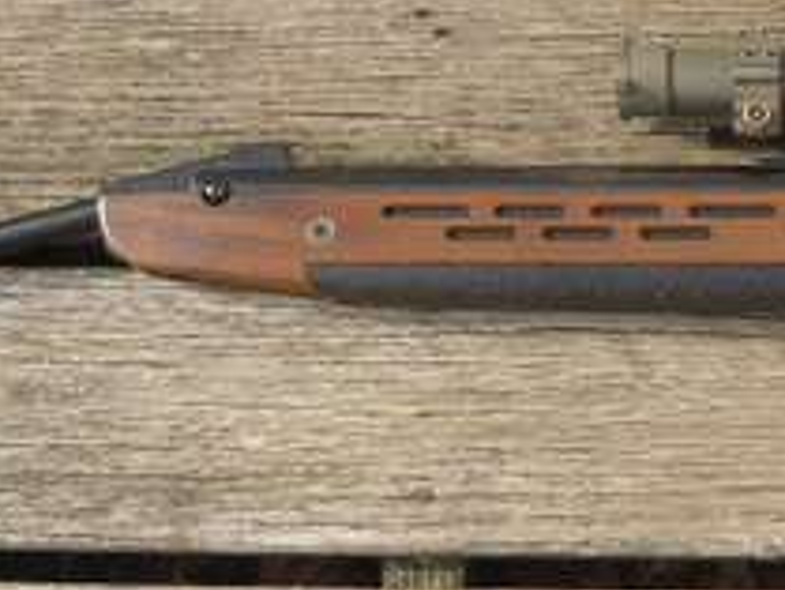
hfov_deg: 18.7
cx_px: 620
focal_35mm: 104
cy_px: 297
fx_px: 2360
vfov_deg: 14.2
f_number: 8.1
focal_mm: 6
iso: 80
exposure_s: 1/66
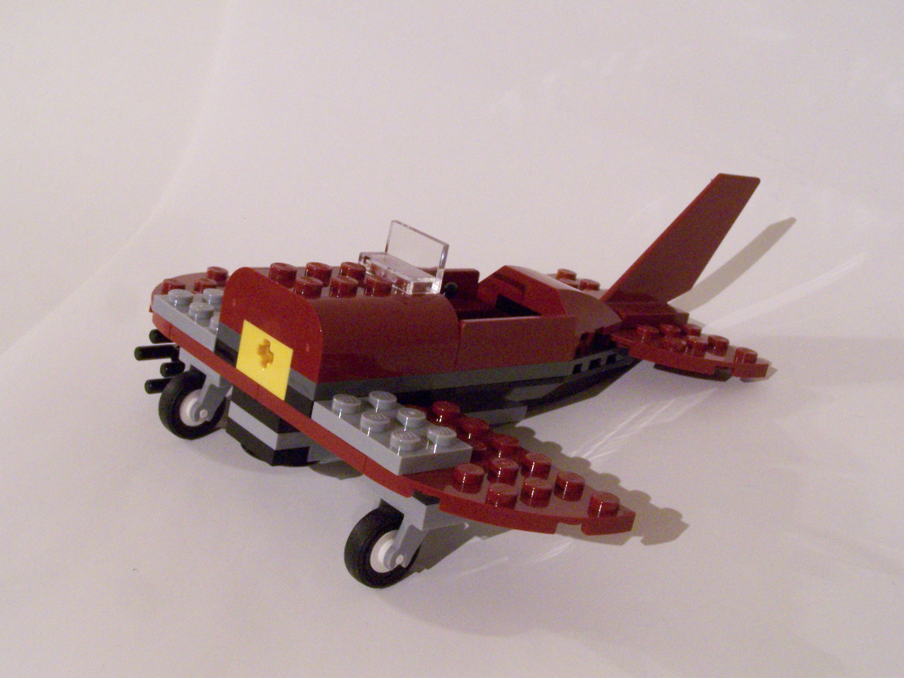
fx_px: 1332
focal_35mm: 51
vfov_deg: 28.6
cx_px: 452
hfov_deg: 37.5
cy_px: 339
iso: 400
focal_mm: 8.5
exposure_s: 1/2
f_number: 8
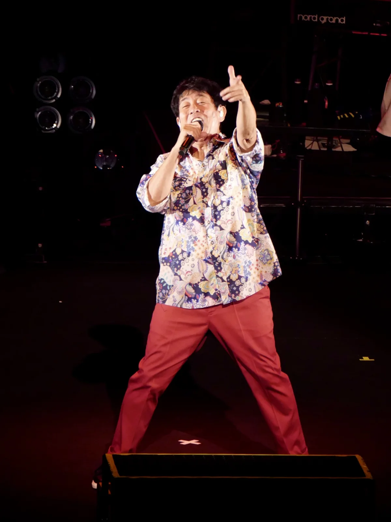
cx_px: 196
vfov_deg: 4.7
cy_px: 261
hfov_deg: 3.6
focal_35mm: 418
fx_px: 6295
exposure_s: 1/100
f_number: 5.6
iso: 1000
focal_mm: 150
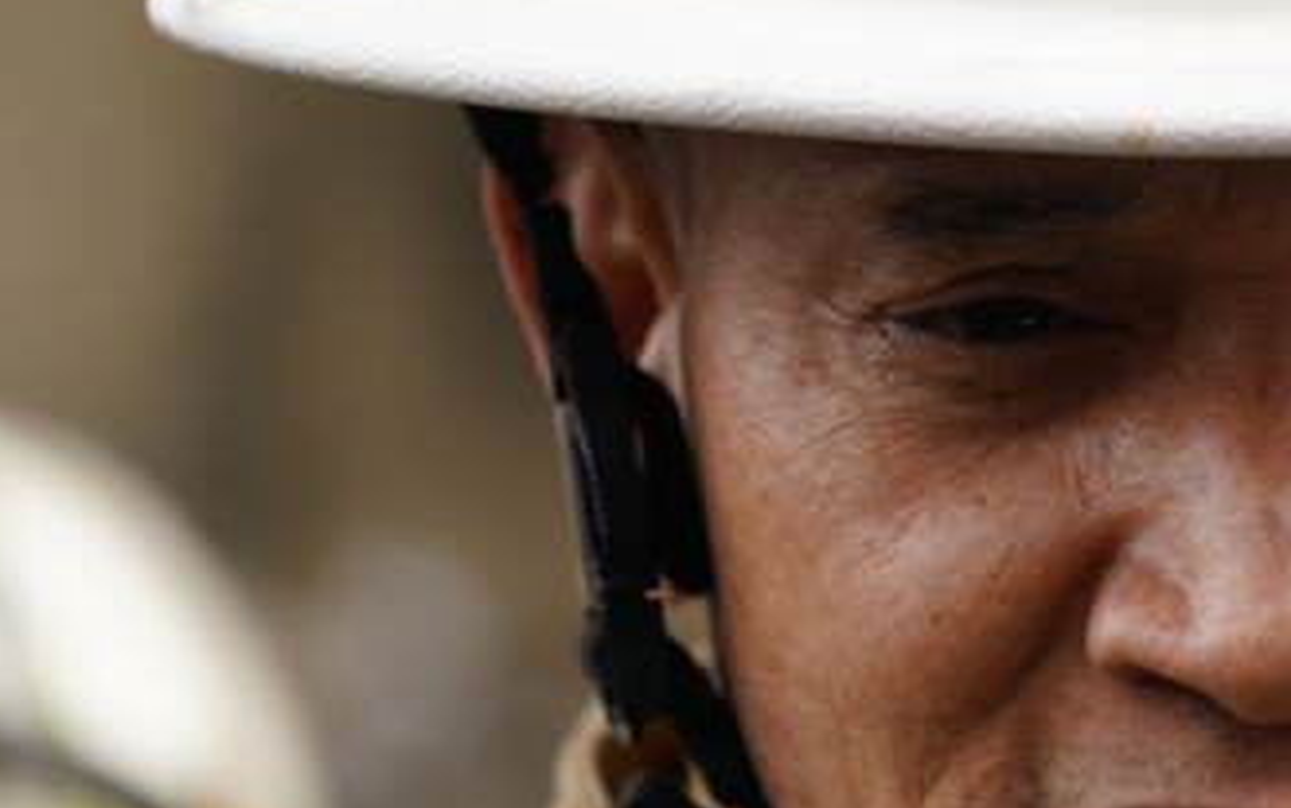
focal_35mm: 831
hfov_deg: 2.5
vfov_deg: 1.6
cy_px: 453
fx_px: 29243
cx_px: 1242
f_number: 5.6
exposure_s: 1/500
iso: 1000
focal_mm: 400
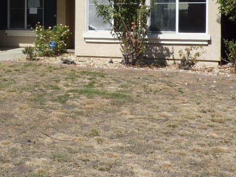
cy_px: 28
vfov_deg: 22.5
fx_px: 436
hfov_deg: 28.2
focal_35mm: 64
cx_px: -7
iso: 80
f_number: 5.6
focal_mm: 4.1
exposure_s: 1/500
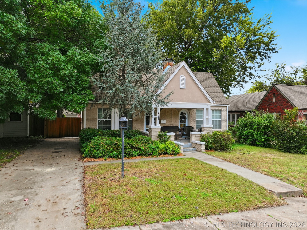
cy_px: 115
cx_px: 154
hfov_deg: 71.6
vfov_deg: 56.8
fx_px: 213
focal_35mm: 24
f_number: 2.8
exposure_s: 1/1000
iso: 270
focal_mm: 12.3
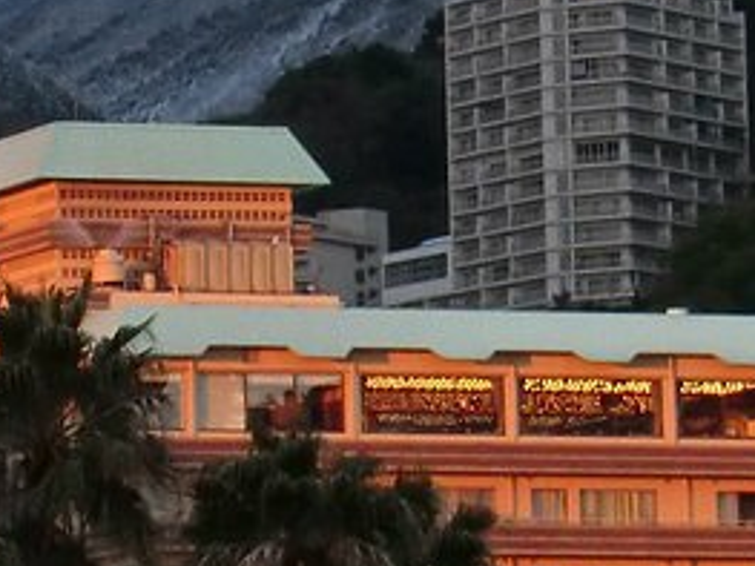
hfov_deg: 4.8
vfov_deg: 3.6
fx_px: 8917
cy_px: -316
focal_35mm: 409
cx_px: -359
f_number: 5
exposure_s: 1/50
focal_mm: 18.8
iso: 400
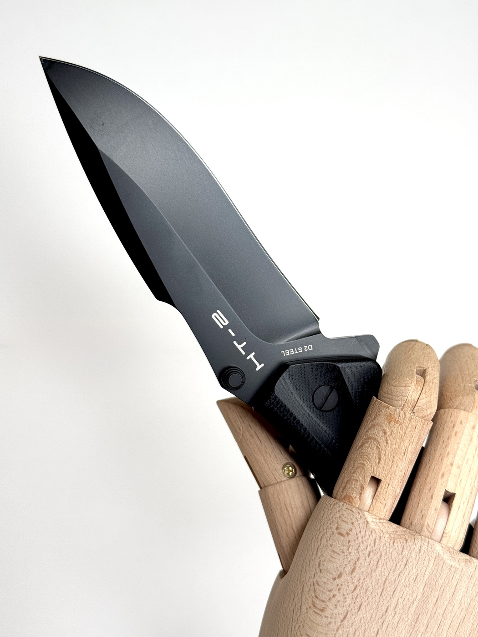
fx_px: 884
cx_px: 239
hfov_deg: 30.3
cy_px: 318
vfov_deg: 39.7
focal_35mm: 48
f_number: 1.78
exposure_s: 1/407
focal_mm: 6.76
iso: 64
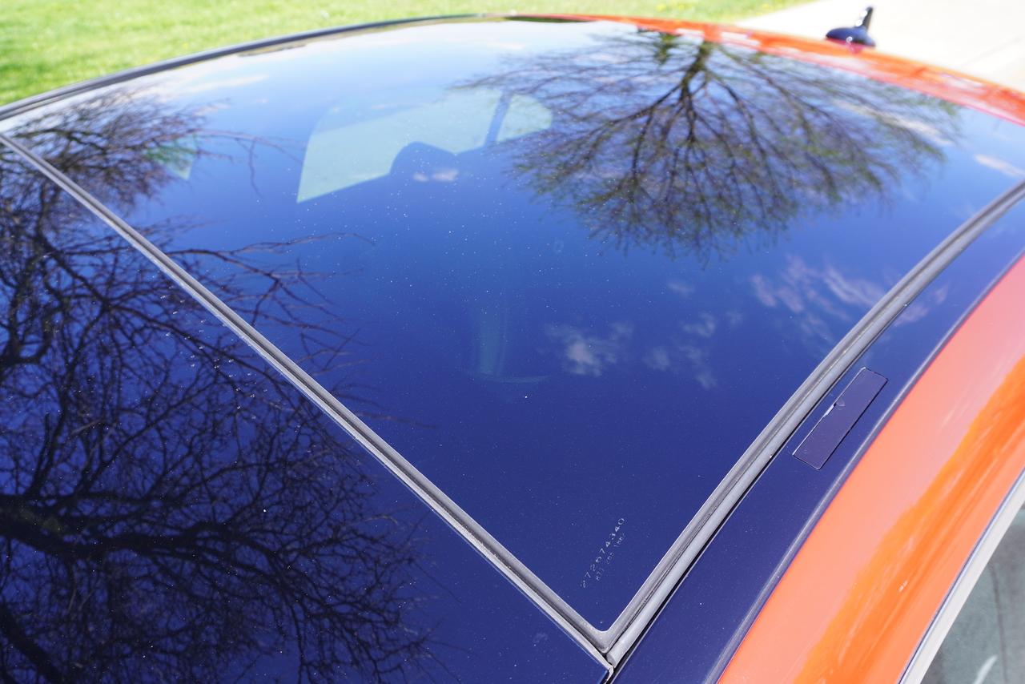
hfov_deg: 64.5
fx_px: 812
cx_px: 512
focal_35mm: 28
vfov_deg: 45.7
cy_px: 342
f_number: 6.3
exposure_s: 1/100
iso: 100
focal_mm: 19
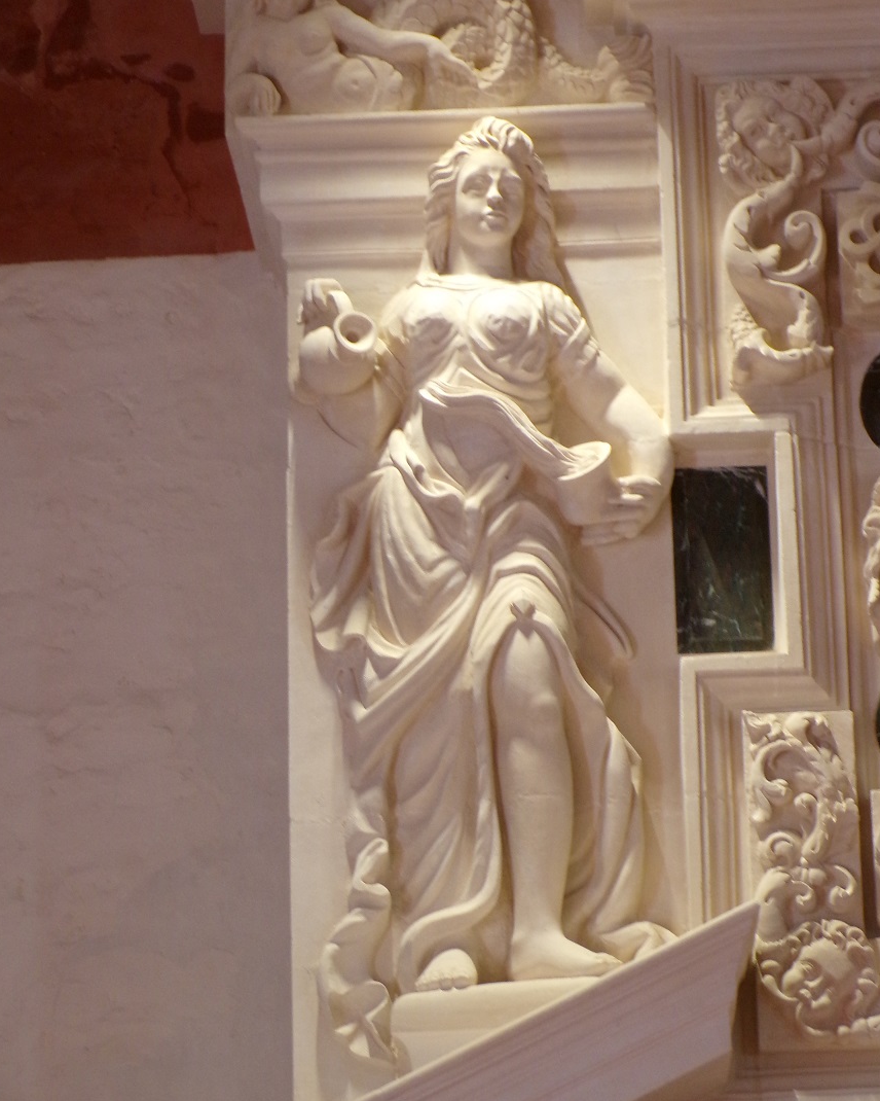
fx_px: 3386
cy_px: 527
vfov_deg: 18.5
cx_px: 439
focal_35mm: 104
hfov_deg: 14.8
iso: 425
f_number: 4.2
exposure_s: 1/50
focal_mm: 17.7
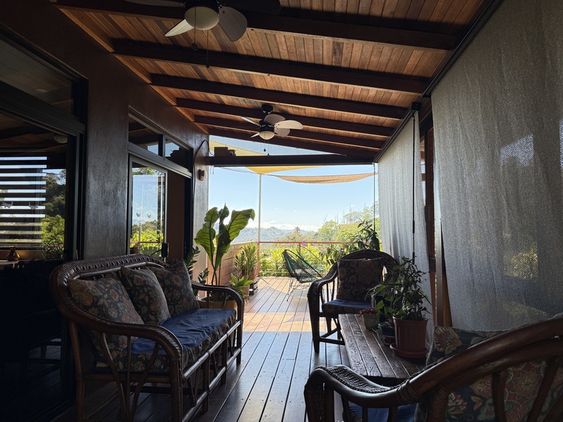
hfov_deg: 71.6
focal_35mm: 24
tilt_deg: +3.8
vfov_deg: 56.8
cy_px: 211
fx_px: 390
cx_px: 282
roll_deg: -1.1
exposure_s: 1/627
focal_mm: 6.76
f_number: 1.78
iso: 80
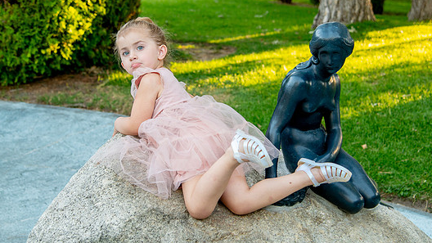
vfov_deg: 18.2
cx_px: 217
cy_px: 99
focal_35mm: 66
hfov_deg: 31.9
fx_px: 756
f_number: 4.5
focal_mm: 50
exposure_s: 1/200
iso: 640
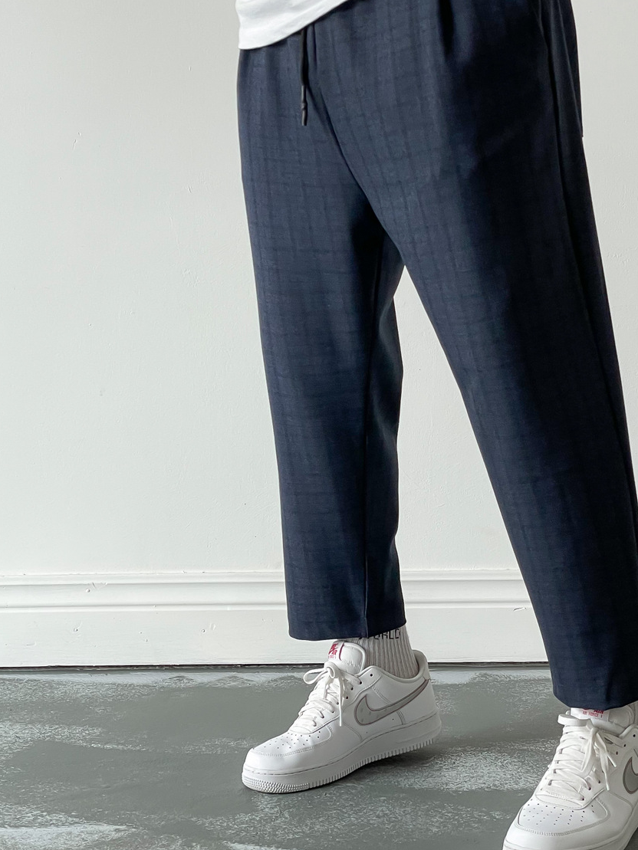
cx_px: 371
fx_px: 1843
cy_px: 440
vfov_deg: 26.0
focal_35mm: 75
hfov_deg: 19.6
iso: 64
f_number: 2
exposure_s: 1/120
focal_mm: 6
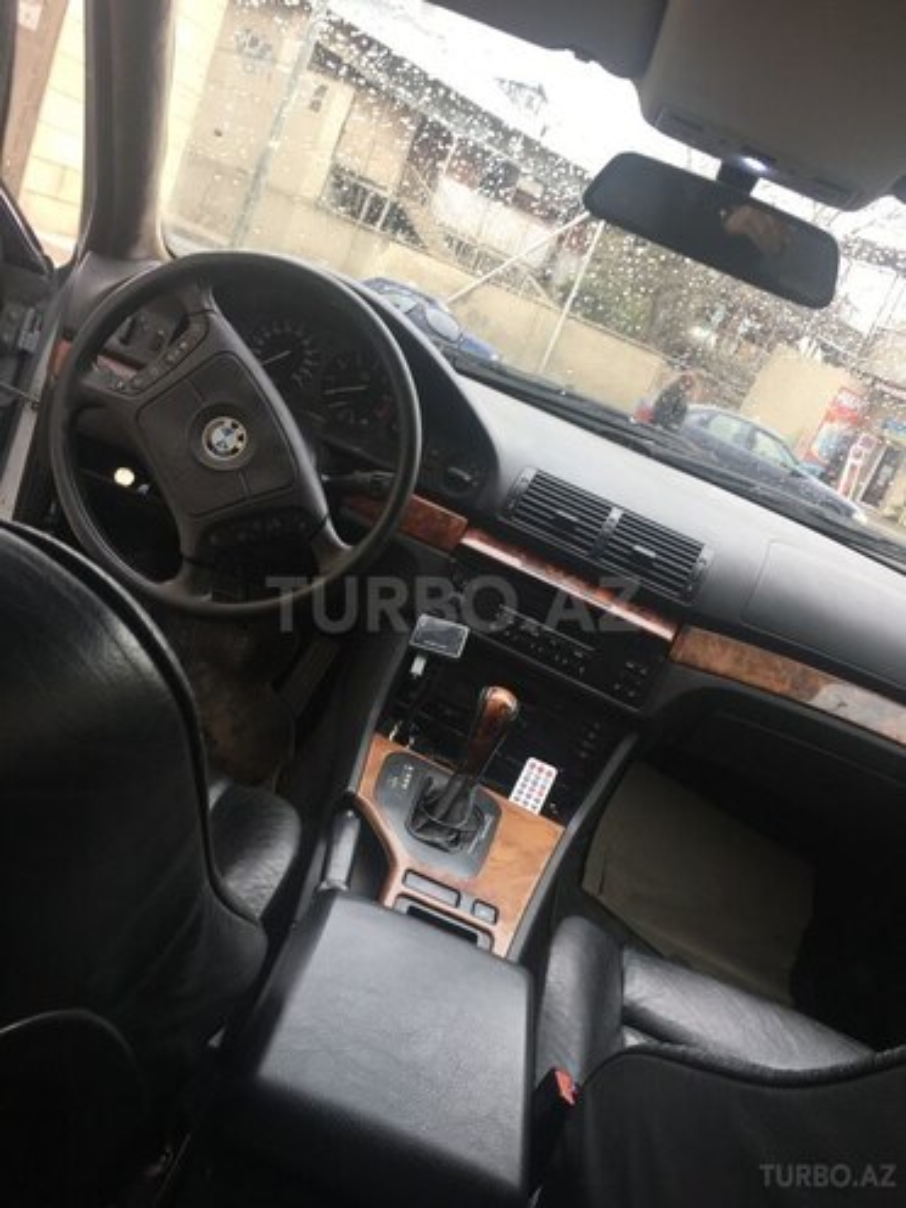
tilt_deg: -16.5
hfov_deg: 48.2
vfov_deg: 61.7
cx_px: 453
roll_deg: -24.5
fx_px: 1012
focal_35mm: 29
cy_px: 604
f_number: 2.2
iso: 40
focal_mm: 4.15
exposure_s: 1/100
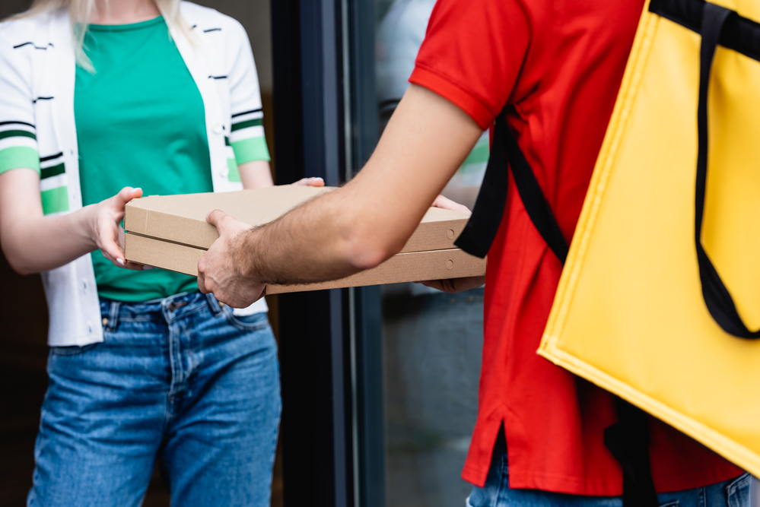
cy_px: 254
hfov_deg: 16.8
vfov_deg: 11.2
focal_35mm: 122
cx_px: 380
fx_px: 2577
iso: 100
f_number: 5
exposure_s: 1/250
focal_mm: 122
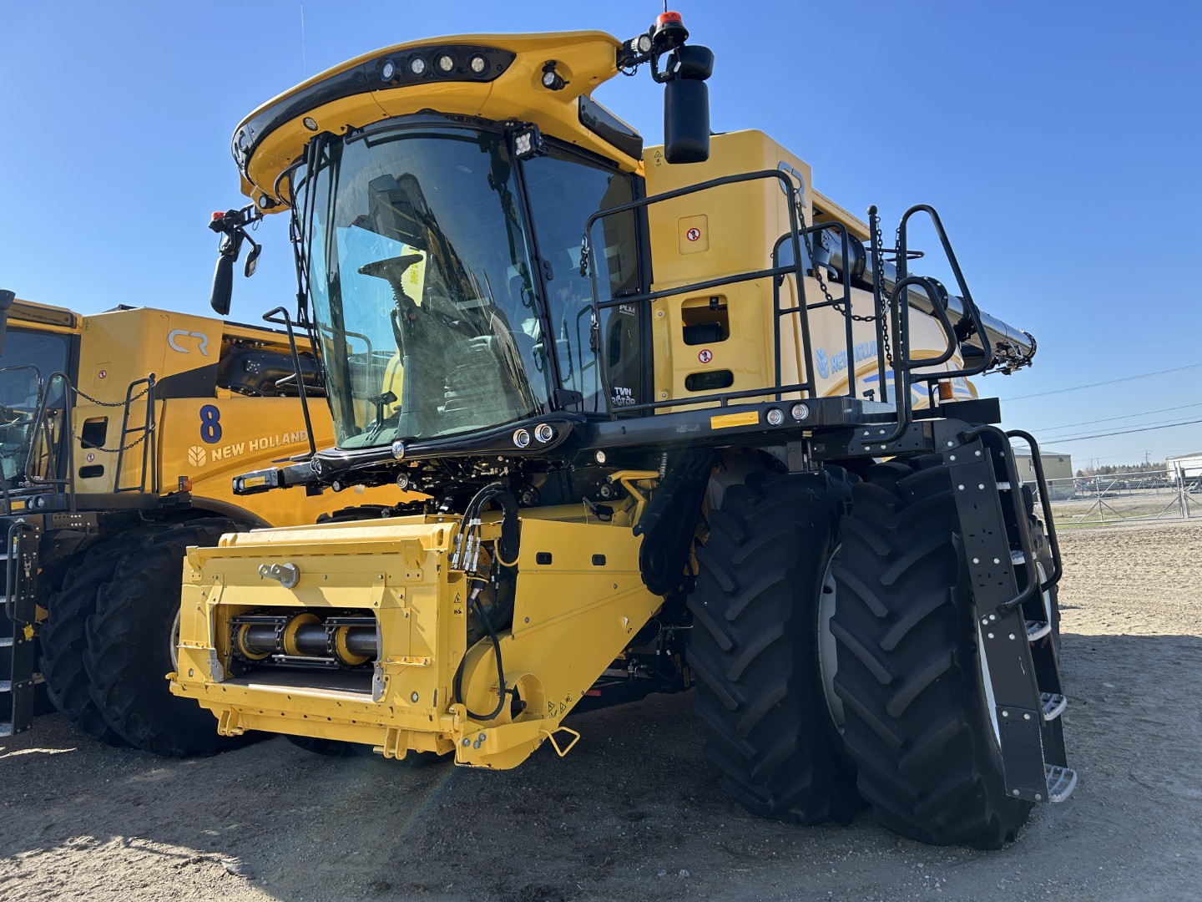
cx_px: 601
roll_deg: +3.7
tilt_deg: +5.0
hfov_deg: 67.3
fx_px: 903
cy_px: 451
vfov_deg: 53.1
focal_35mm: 26
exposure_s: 1/2008
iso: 50
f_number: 1.5
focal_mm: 5.7
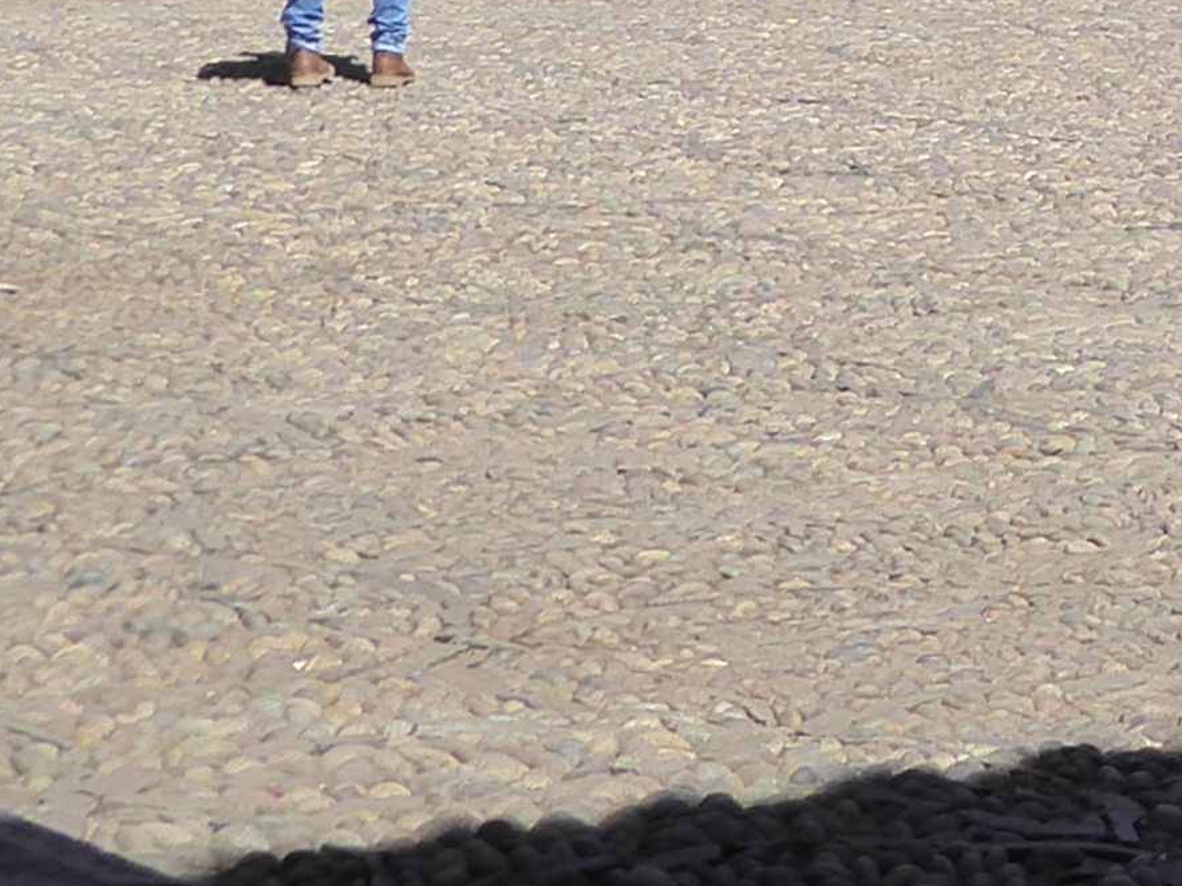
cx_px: 1708
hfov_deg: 12.3
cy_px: -408
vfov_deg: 9.4
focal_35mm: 154
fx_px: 5258
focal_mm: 5.8
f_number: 4
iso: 160
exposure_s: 1/800
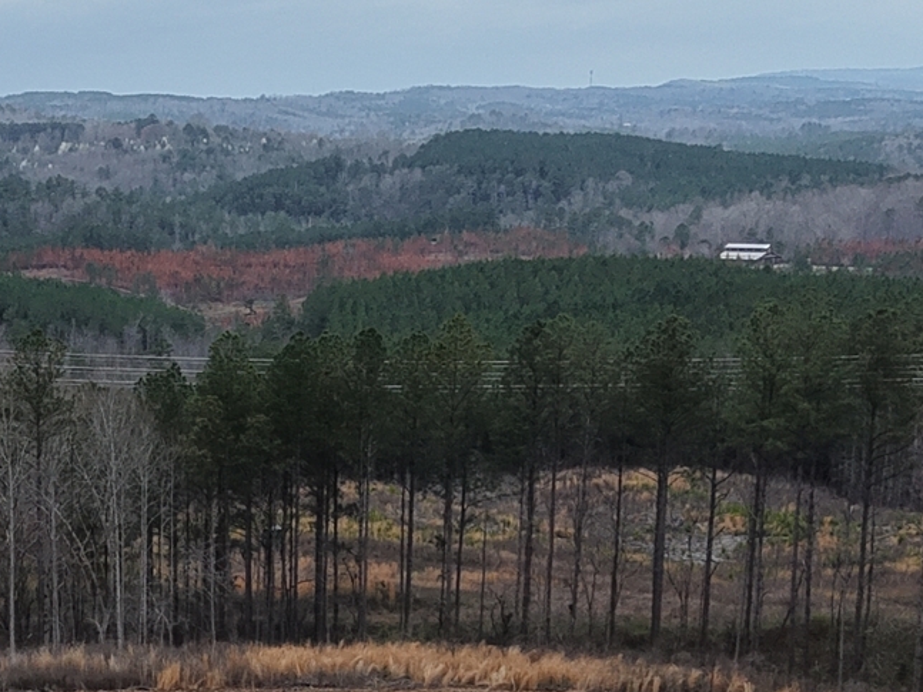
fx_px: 3039
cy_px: 867
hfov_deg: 16.9
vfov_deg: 12.6
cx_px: -16
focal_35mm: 114
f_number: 1.8
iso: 290
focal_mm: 8.67
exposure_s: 1/4000
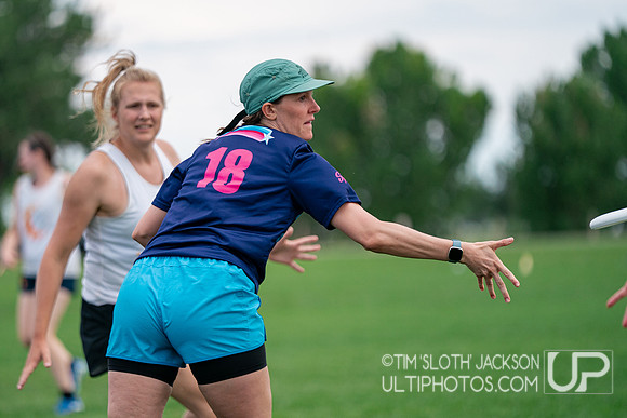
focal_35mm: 242
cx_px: 253
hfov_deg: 8.5
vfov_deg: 5.7
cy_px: 220
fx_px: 4220
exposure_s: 1/4000
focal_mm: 200
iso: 640
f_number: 2.8
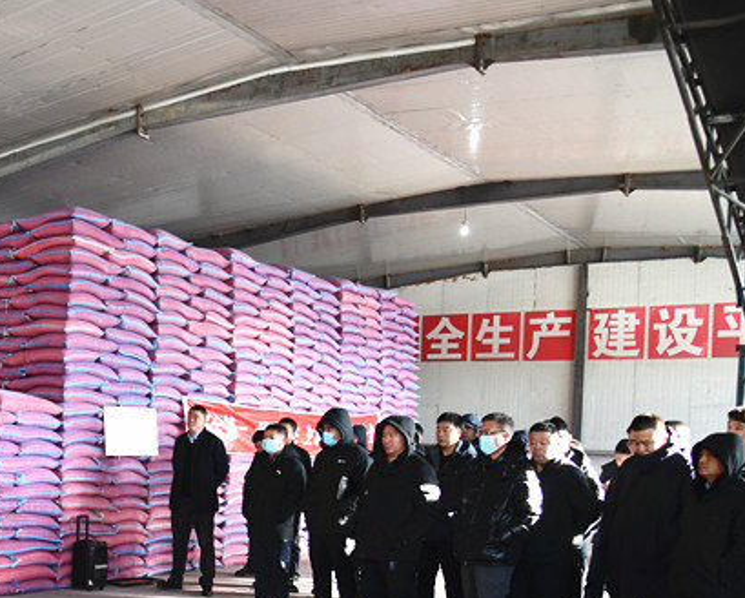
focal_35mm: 44
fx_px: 971
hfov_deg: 38.5
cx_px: 49
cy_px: 468
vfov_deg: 33.3
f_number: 4.5
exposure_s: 1/80
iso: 1000
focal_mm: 24
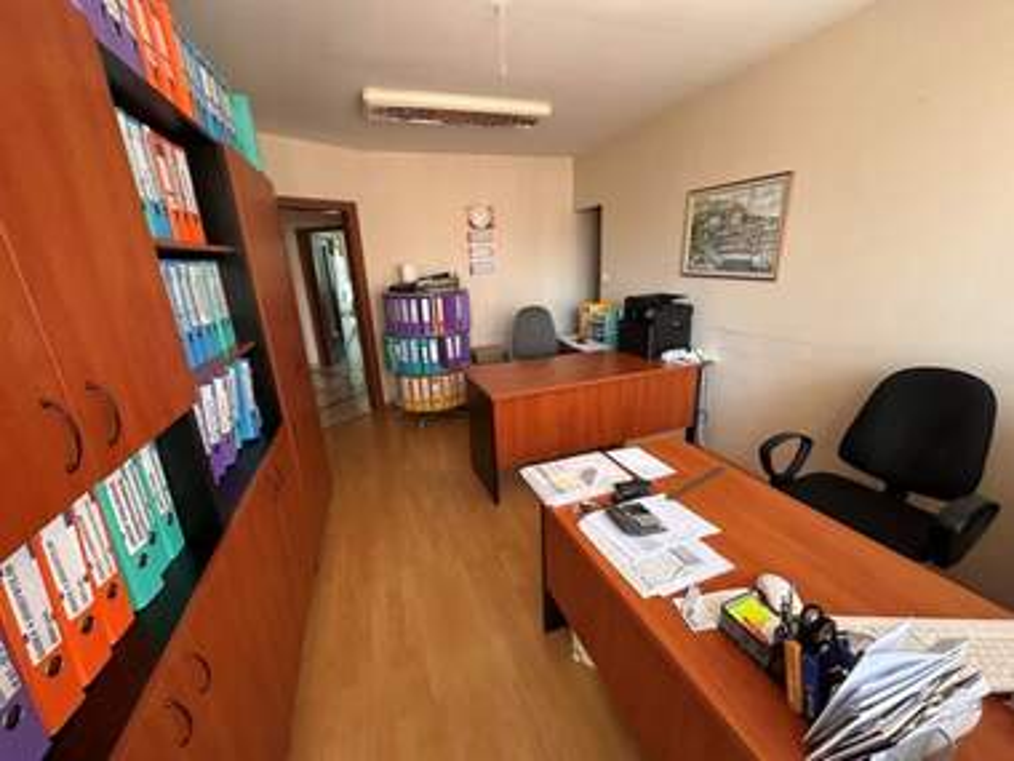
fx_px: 410
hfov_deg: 102.1
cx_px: 507
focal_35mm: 14
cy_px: 380
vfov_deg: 85.7
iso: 320
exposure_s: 1/99
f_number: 2.2
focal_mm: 2.22
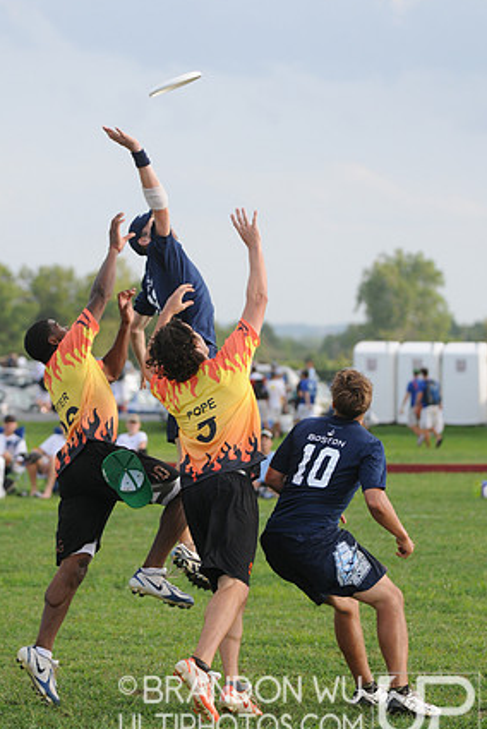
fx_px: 2958
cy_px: 374
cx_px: 238
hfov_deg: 9.4
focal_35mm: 146
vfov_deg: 14.0
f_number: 2.8
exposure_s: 1/2000
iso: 400
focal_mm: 92
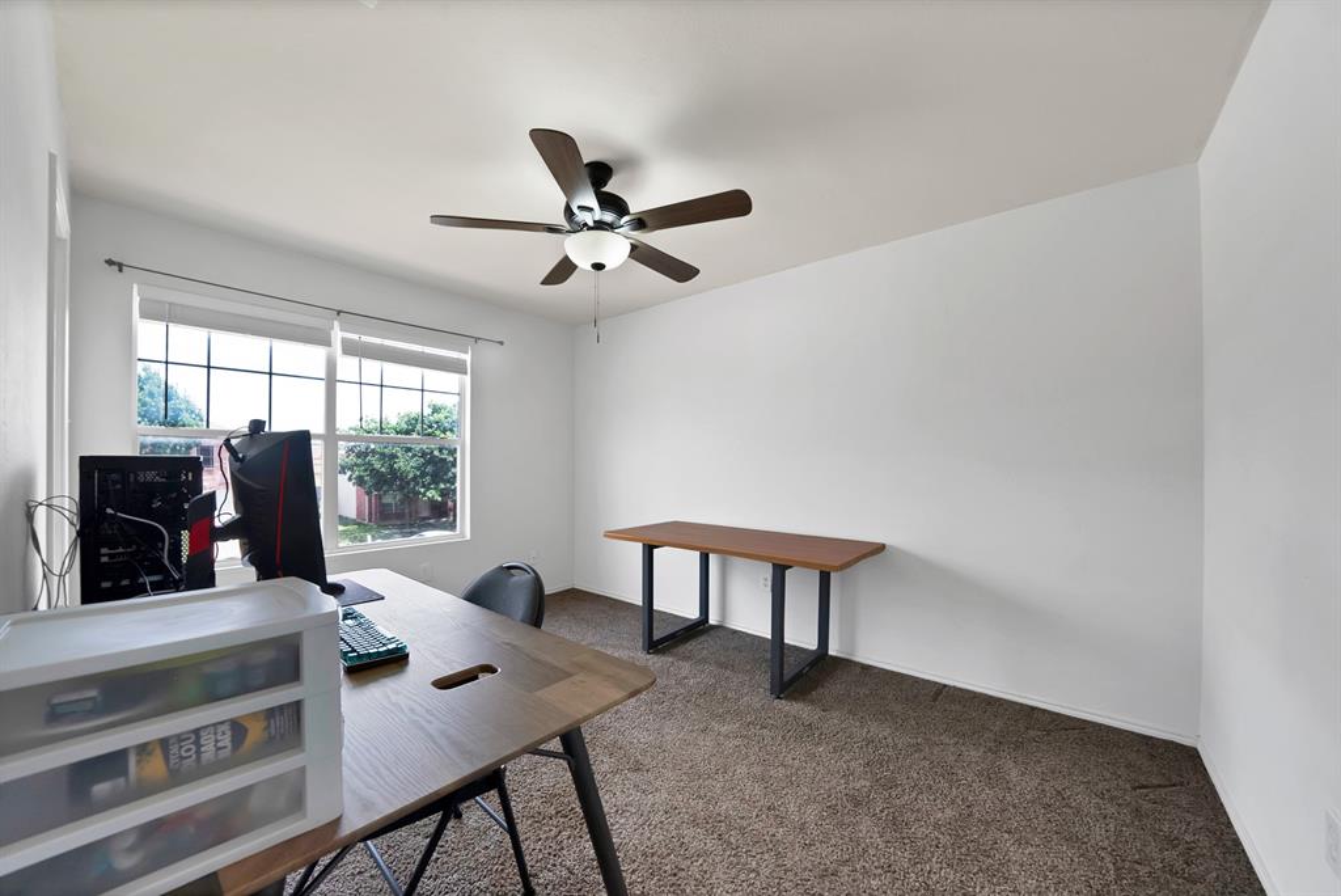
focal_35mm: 12
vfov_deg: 90.1
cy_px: 448
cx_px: 670
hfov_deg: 112.6
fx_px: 447
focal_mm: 12
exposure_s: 1/50
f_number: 9
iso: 640
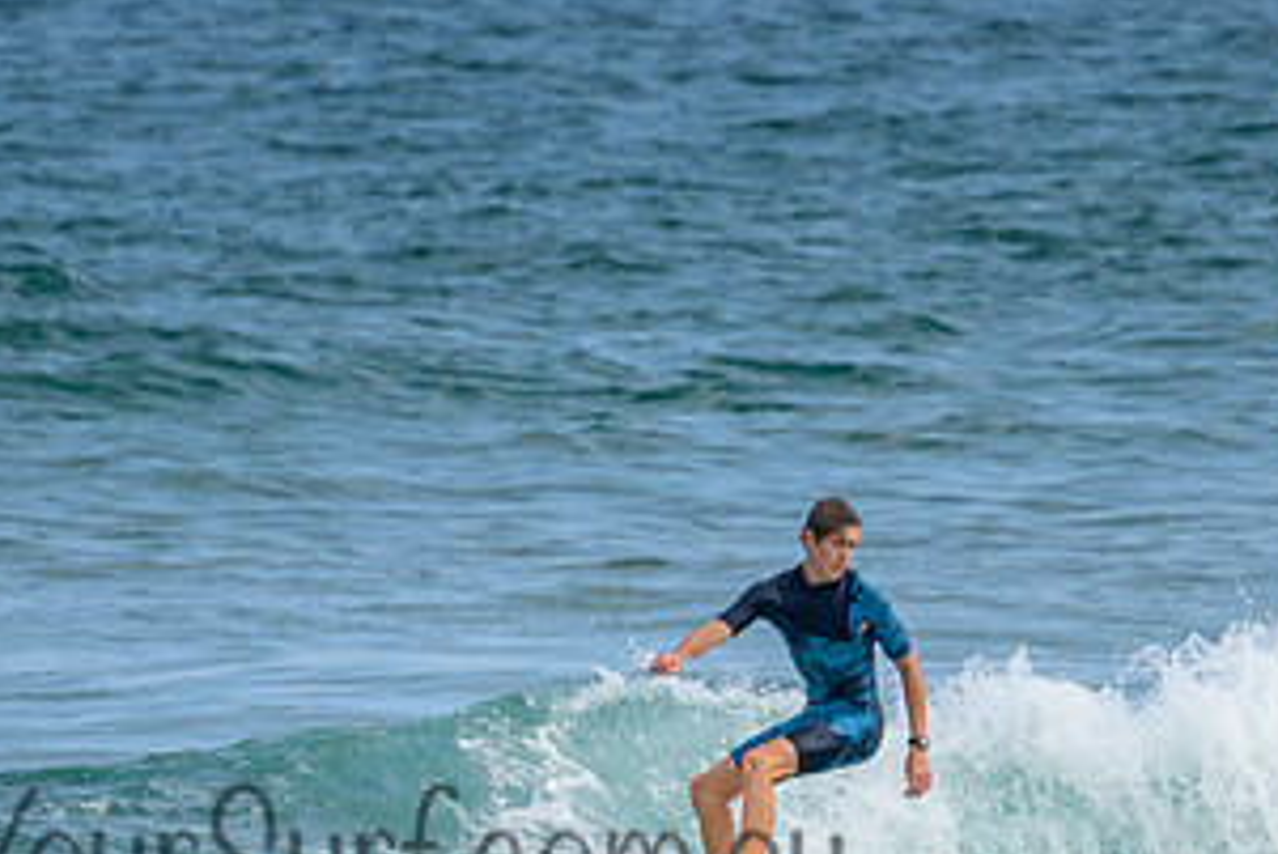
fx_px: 61974
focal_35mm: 1745
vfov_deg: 0.8
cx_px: 559
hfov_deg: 1.2
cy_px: 814
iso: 1400
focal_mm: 800
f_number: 11
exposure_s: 1/2000
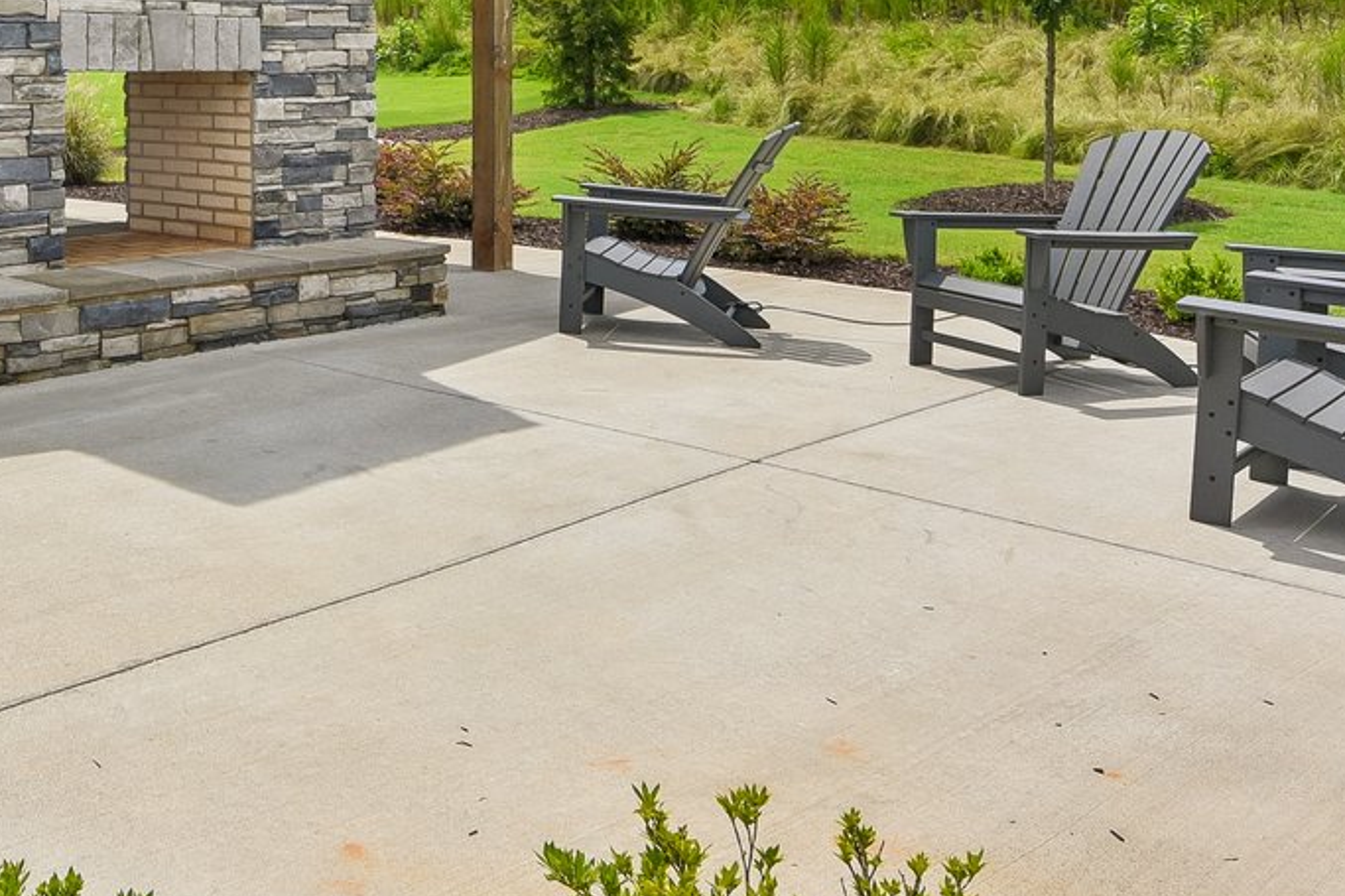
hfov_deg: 42.7
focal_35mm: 42
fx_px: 1569
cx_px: 144
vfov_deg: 30.2
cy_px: 50
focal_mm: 14
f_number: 11
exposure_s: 1/640
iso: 200
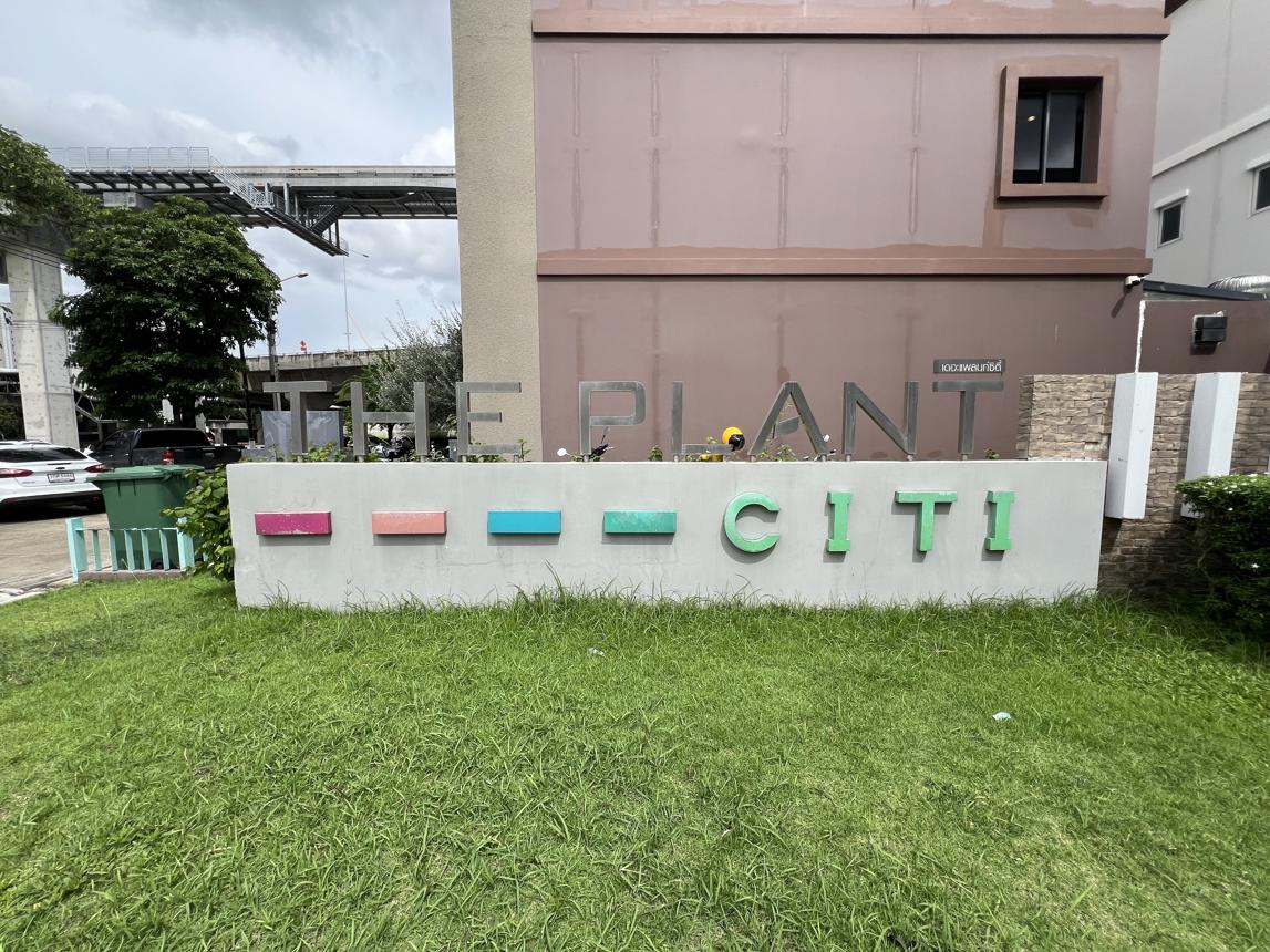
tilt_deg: -4.5
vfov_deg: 89.9
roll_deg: +0.2
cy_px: 476
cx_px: 635
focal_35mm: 13
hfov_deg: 106.2
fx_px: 477
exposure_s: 1/1220
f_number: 1.8
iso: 32
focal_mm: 1.57
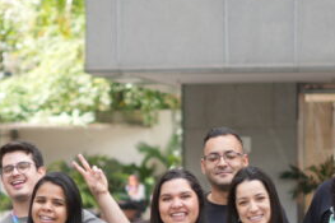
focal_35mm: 195
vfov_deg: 6.9
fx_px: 1813
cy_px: 365
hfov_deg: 10.5
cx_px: 99
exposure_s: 1/400
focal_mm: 50
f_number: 1.8
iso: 100
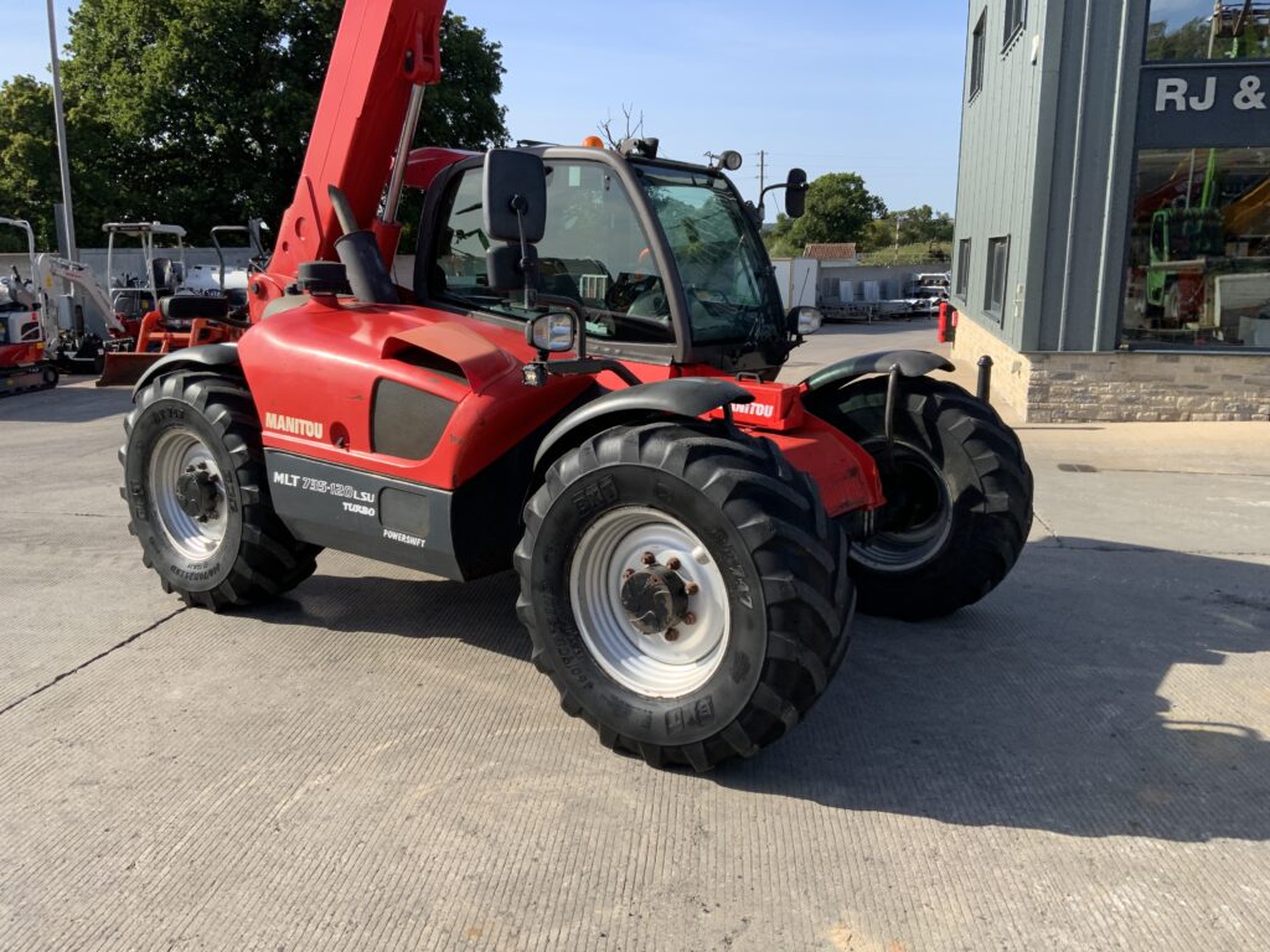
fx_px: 1064
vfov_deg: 48.2
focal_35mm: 29
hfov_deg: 61.7
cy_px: 476
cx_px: 635
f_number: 1.8
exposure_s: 1/1121
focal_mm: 3
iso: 16
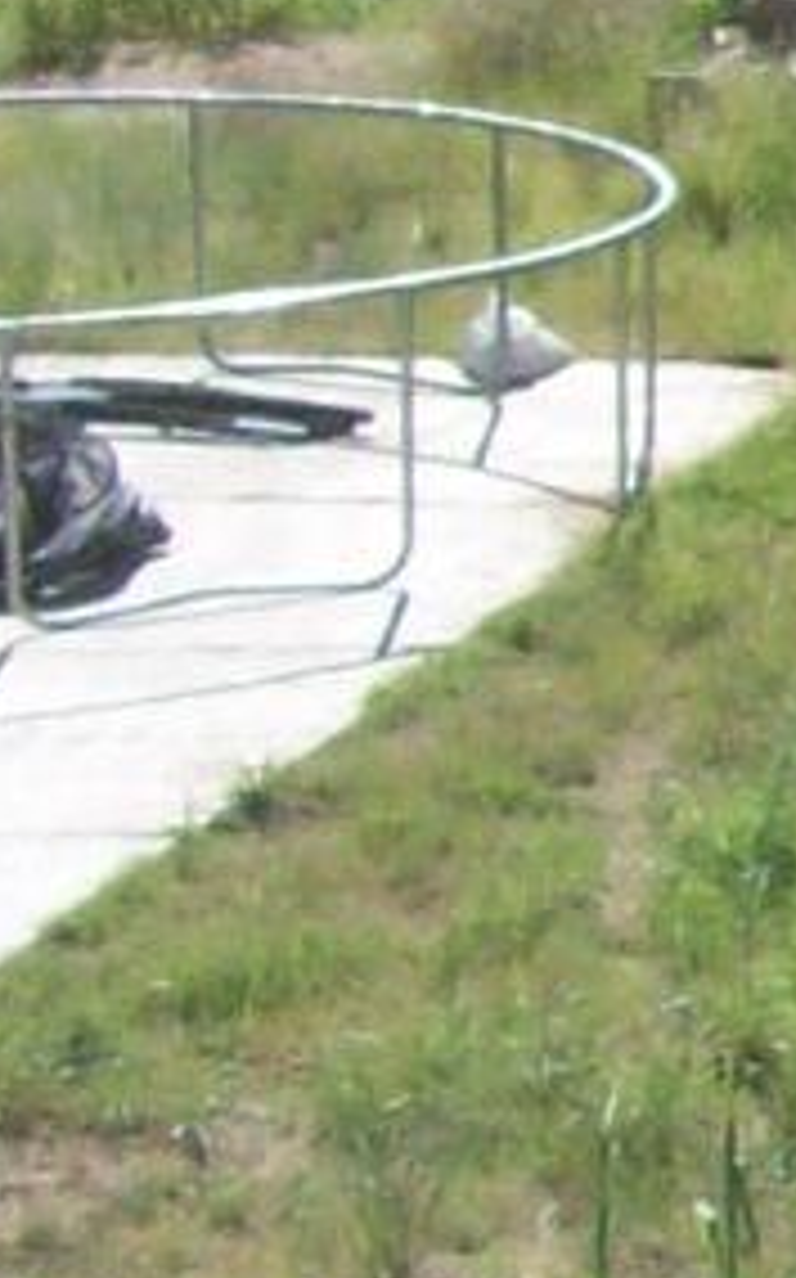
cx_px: 4079
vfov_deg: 8.0
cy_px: -387
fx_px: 9043
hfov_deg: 4.3
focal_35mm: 260
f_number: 5.5
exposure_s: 1/274
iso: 64
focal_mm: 5.7
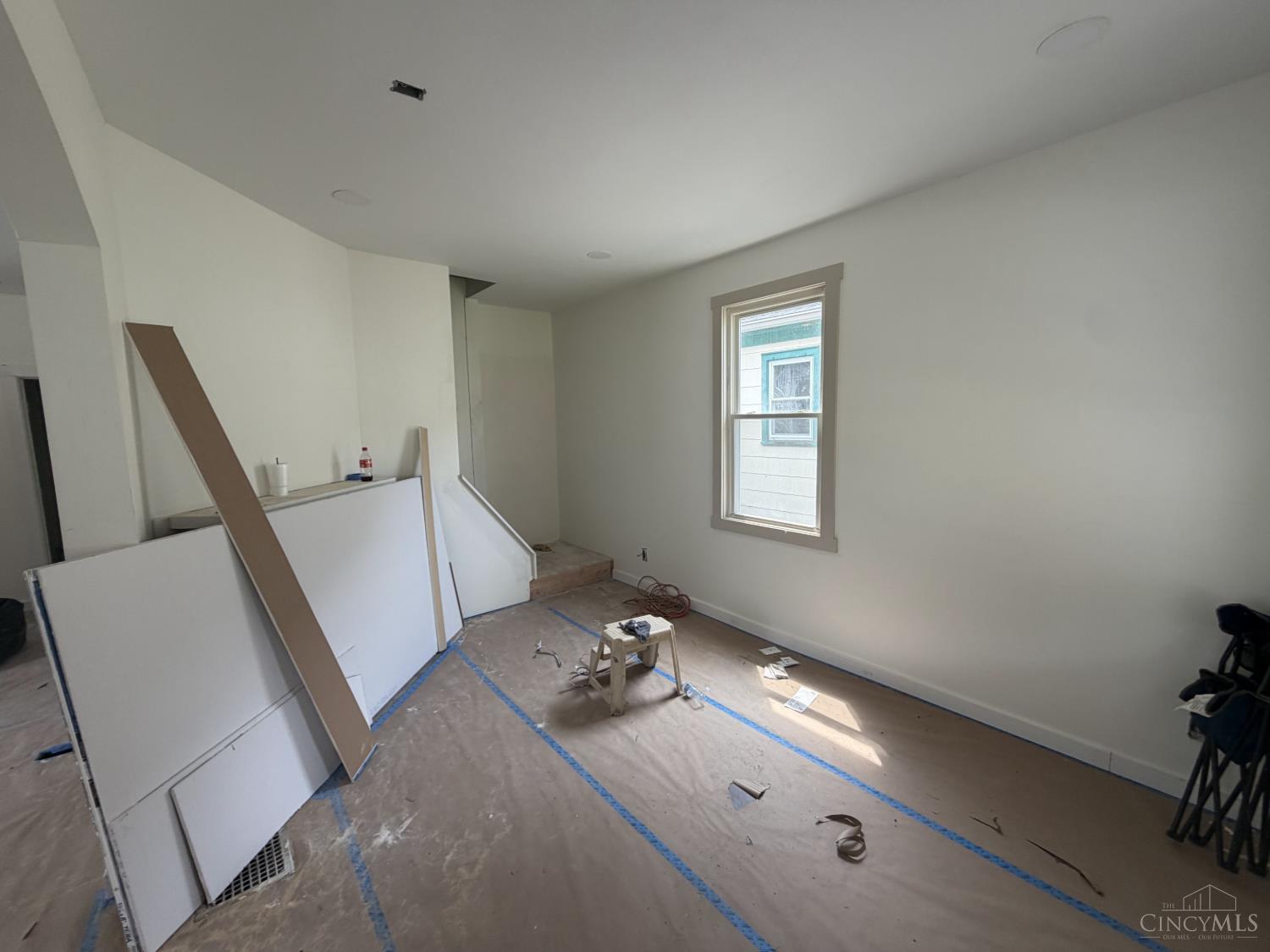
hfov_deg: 102.1
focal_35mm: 14
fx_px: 514
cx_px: 635
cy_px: 476
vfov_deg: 85.7
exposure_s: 1/121
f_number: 2.2
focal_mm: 2.22
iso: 100
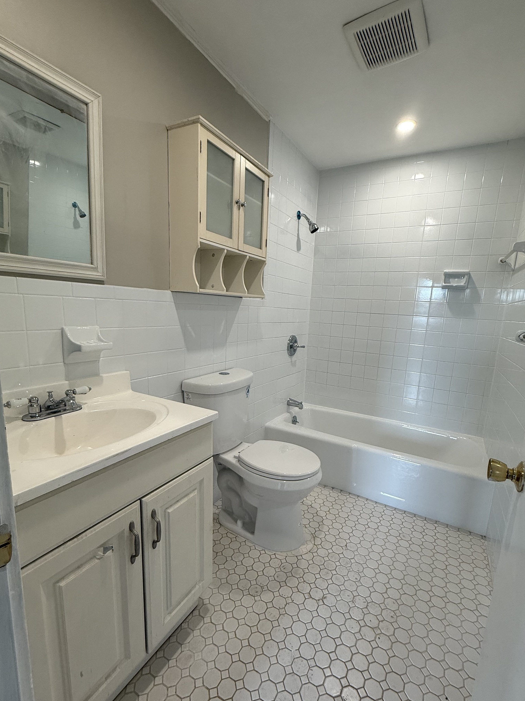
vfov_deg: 94.4
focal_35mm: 16
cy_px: 368
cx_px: 282
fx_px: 324
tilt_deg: -9.8
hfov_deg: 78.0
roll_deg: -2.7
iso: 125
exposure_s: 1/120
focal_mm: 2.22
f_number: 2.2
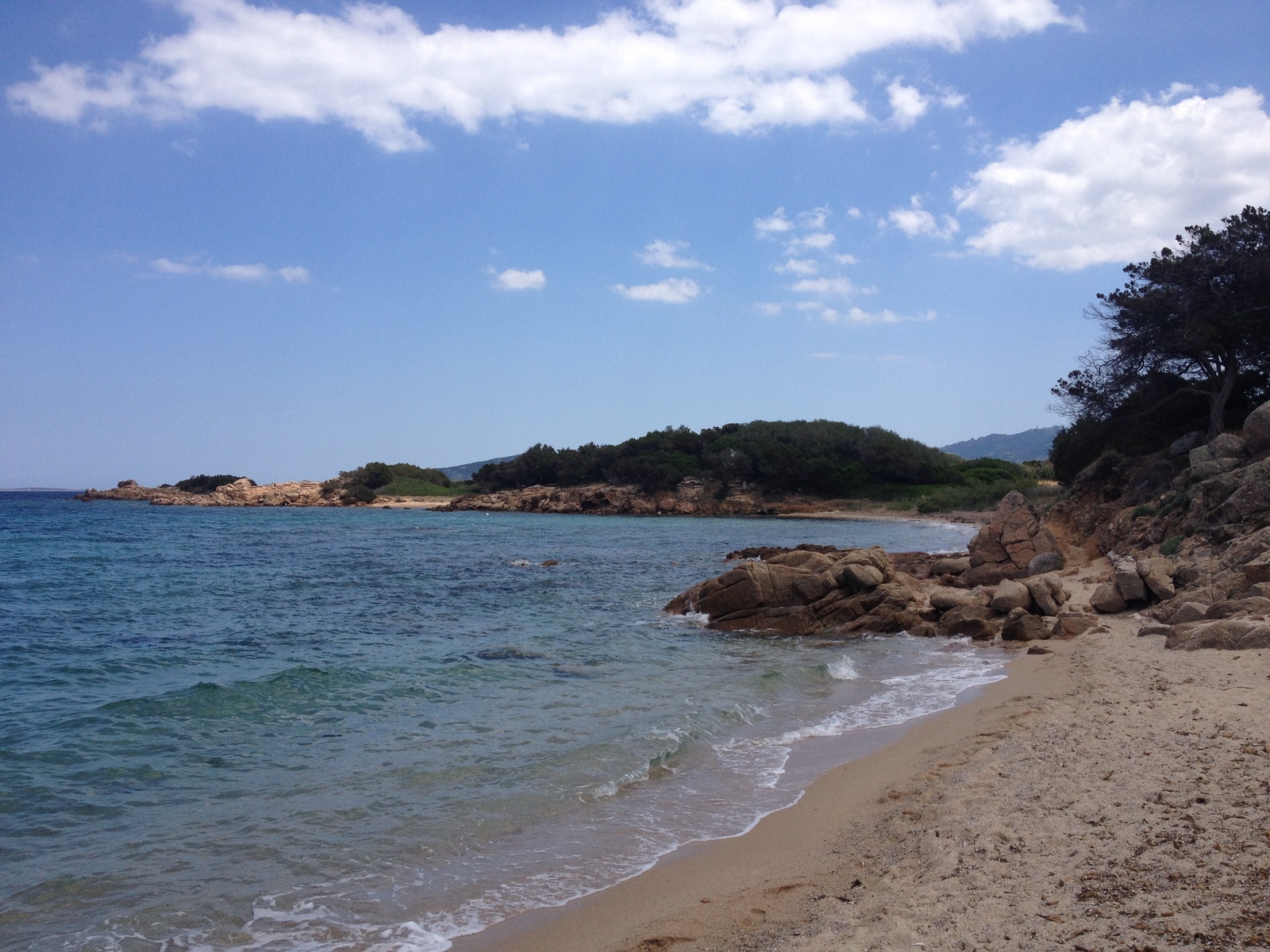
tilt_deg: -1.4
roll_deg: +0.4
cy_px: 476
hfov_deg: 52.6
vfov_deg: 40.7
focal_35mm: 35
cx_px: 635
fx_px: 1284
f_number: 2.4
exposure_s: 1/2208
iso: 50
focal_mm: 4.28
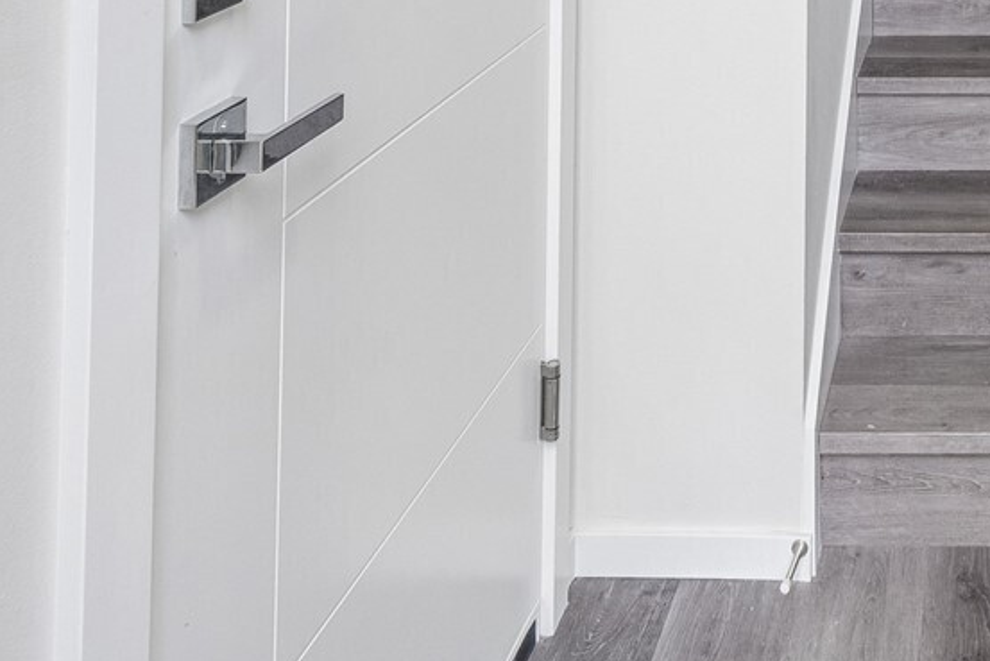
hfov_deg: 38.3
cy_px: -339
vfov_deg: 23.3
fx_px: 1265
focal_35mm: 46
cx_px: 973
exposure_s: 1/20
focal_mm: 10
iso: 250
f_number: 9
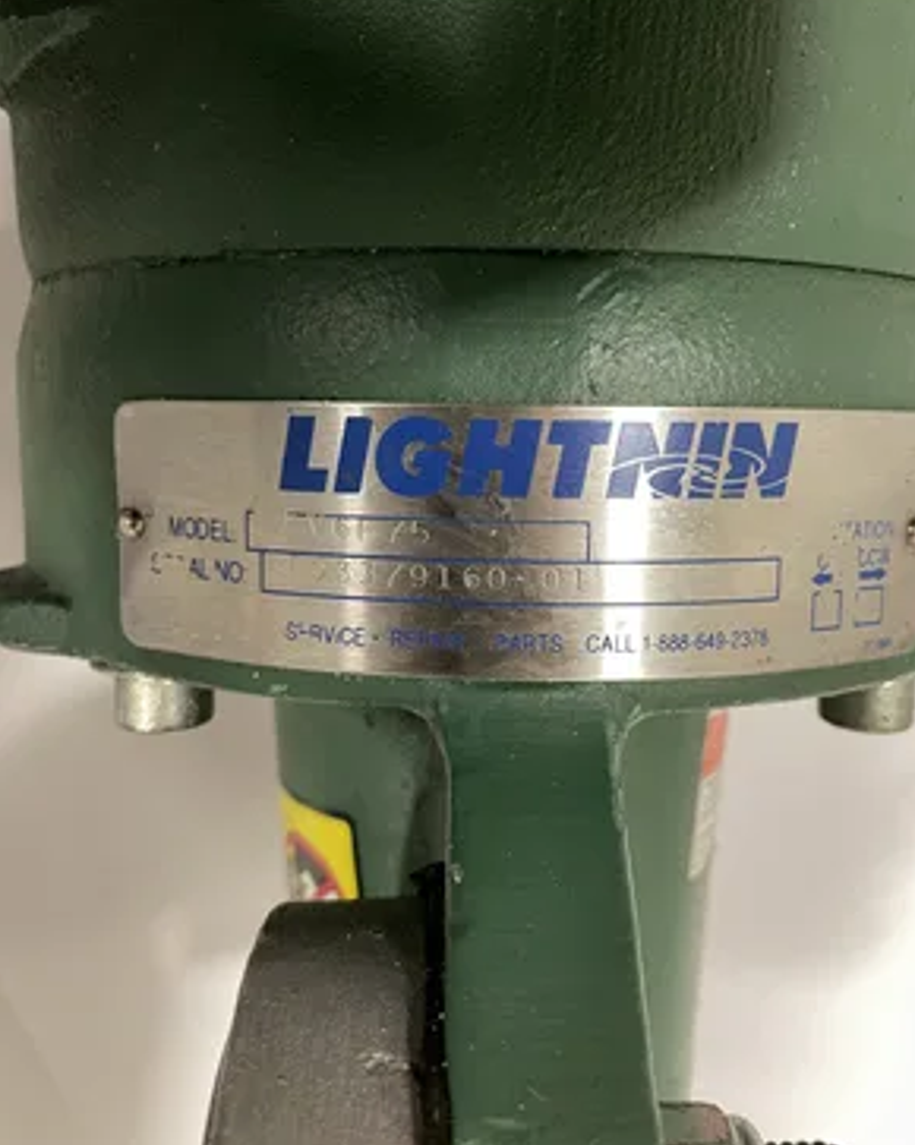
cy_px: 533
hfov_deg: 51.5
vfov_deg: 62.2
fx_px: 949
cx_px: 470
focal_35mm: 28
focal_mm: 4.2
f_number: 1.6
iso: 320
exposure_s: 1/60
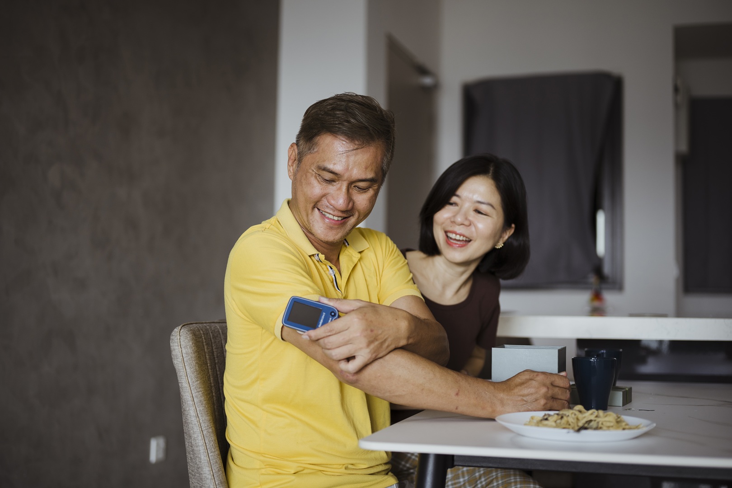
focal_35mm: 50
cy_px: 244
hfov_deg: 39.6
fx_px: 1017
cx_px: 366
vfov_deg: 27.0
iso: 250
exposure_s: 1/200
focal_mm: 50
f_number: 2
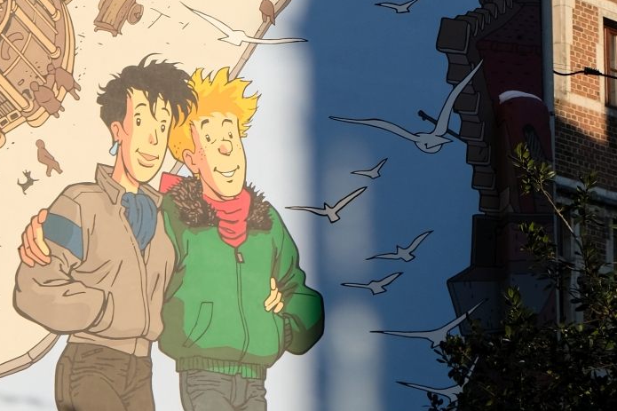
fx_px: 3598
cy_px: -92
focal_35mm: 210
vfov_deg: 6.5
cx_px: 463
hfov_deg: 9.8
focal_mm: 50.5
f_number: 5.6
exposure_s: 1/1250
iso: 400
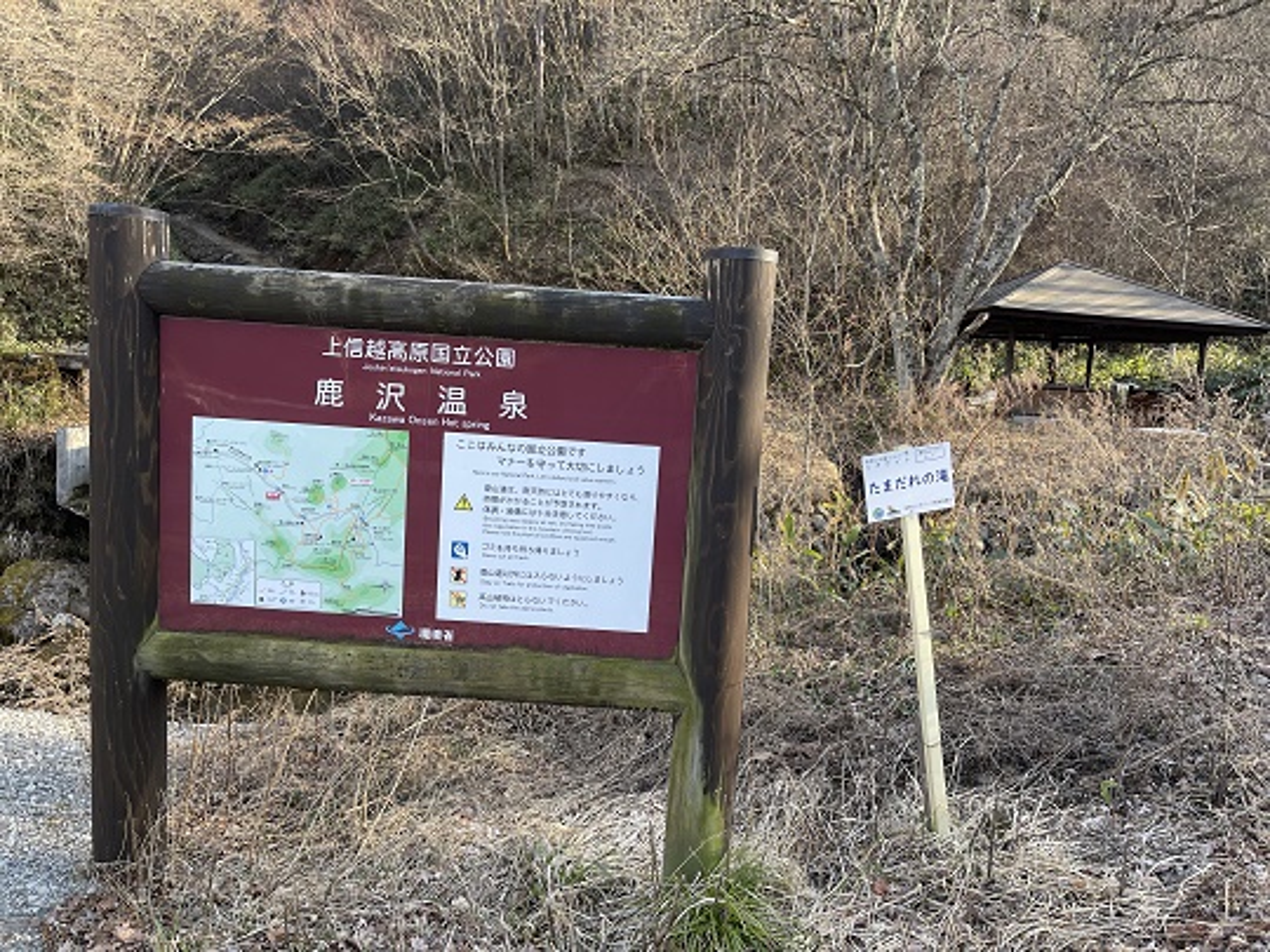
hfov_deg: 67.3
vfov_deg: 53.1
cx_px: 635
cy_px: 476
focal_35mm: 26
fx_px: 954
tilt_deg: -7.6
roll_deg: -4.1
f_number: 1.6
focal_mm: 5.1
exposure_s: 1/382
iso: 50
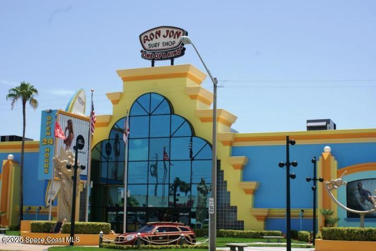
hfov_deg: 37.9
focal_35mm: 52
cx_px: 188
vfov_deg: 25.8
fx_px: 548
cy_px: 126
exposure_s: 1/125
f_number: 13
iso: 100
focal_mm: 35
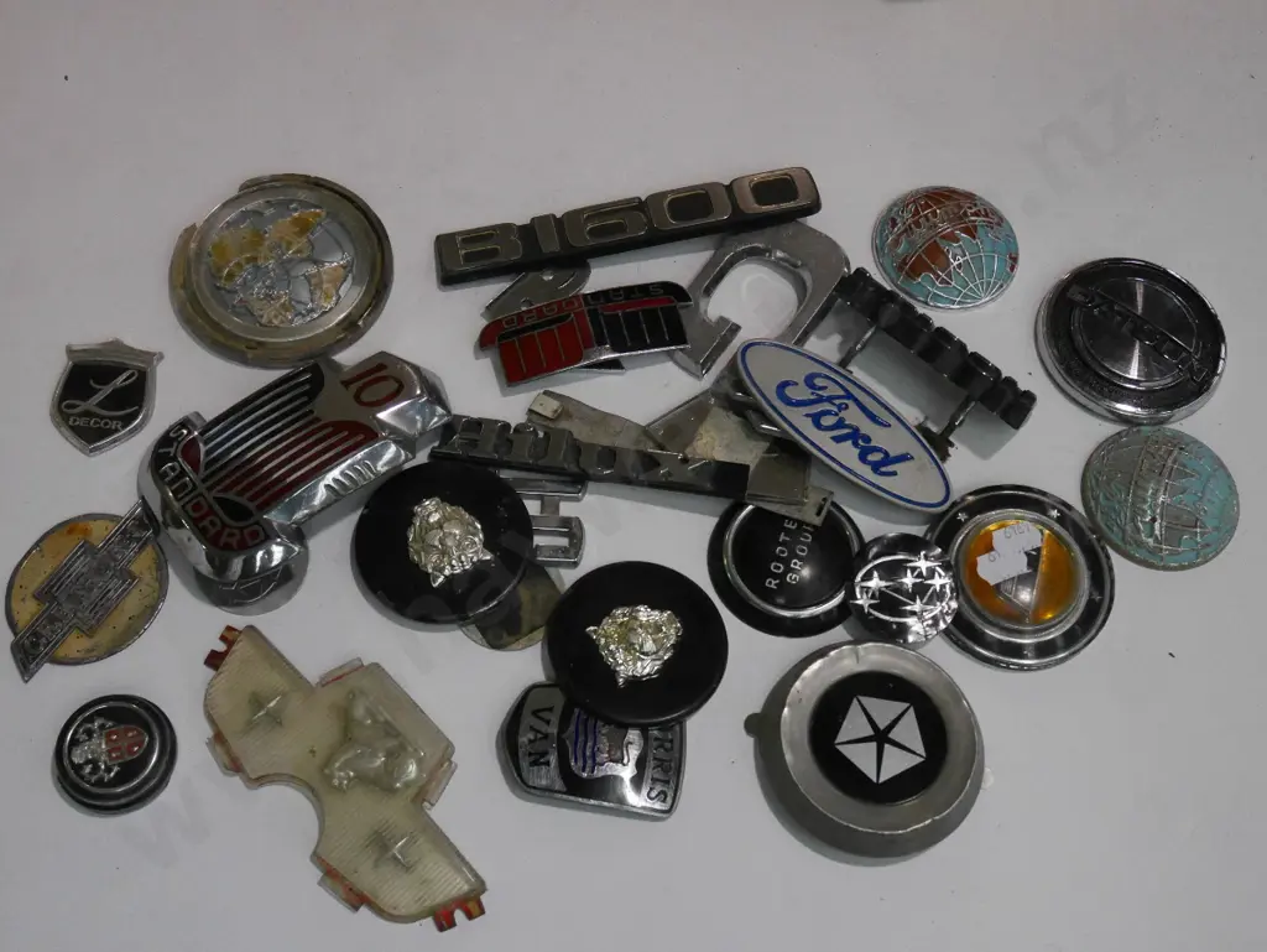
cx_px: 634
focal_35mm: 44
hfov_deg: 42.9
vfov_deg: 32.9
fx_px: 1611
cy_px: 476
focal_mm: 22
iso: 3200
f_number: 4.9
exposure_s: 1/320
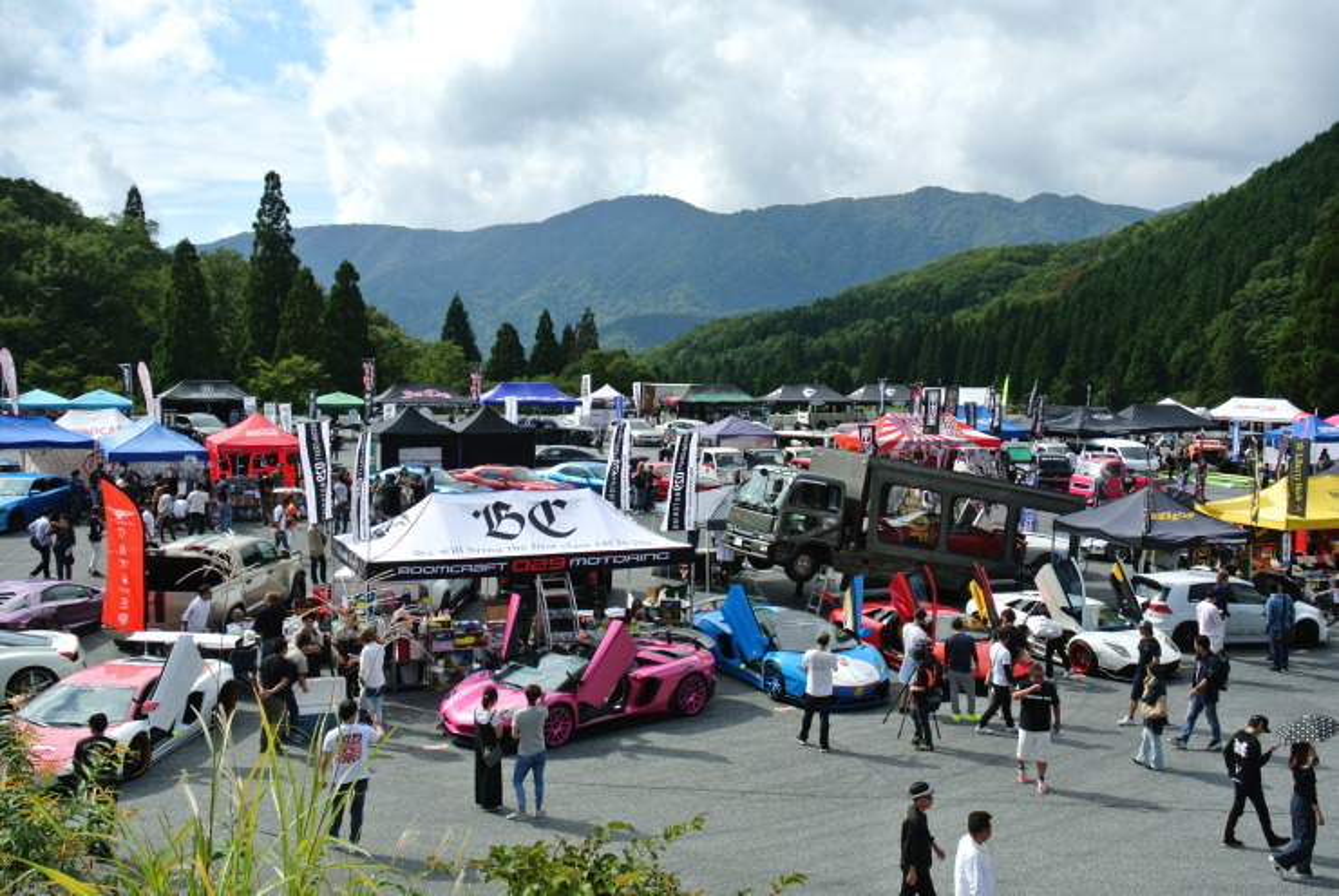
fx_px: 1340
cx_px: 670
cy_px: 448
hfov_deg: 53.1
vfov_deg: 37.0
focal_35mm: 36
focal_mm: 13.4
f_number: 5
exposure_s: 1/800
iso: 100
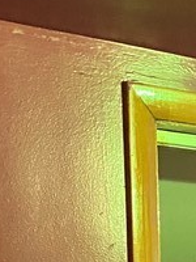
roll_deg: -0.7
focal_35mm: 133
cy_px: 546
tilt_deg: -7.2
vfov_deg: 12.7
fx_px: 1004
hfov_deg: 10.4
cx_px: 363
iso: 400
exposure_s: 1/40
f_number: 1.8
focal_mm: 4.25
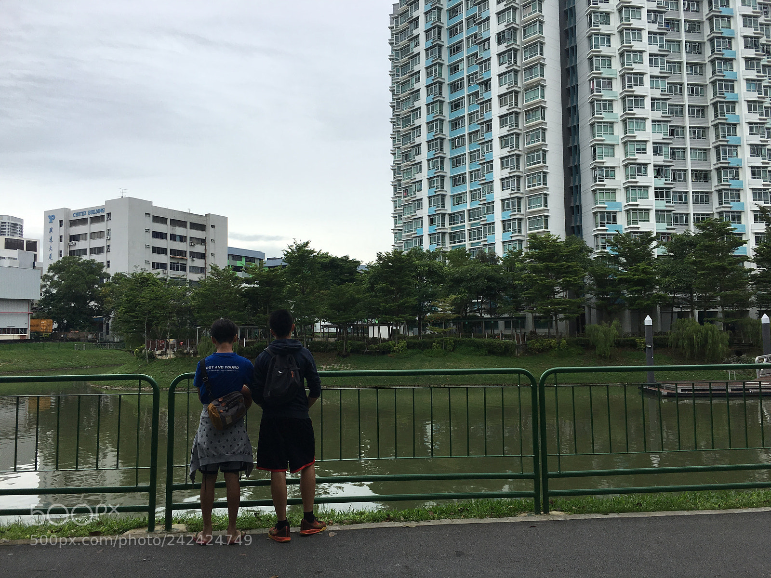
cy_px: 289
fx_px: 646
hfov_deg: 61.7
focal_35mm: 29
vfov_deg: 48.2
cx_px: 386
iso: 25
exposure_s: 1/1538
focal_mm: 4.15
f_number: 2.2
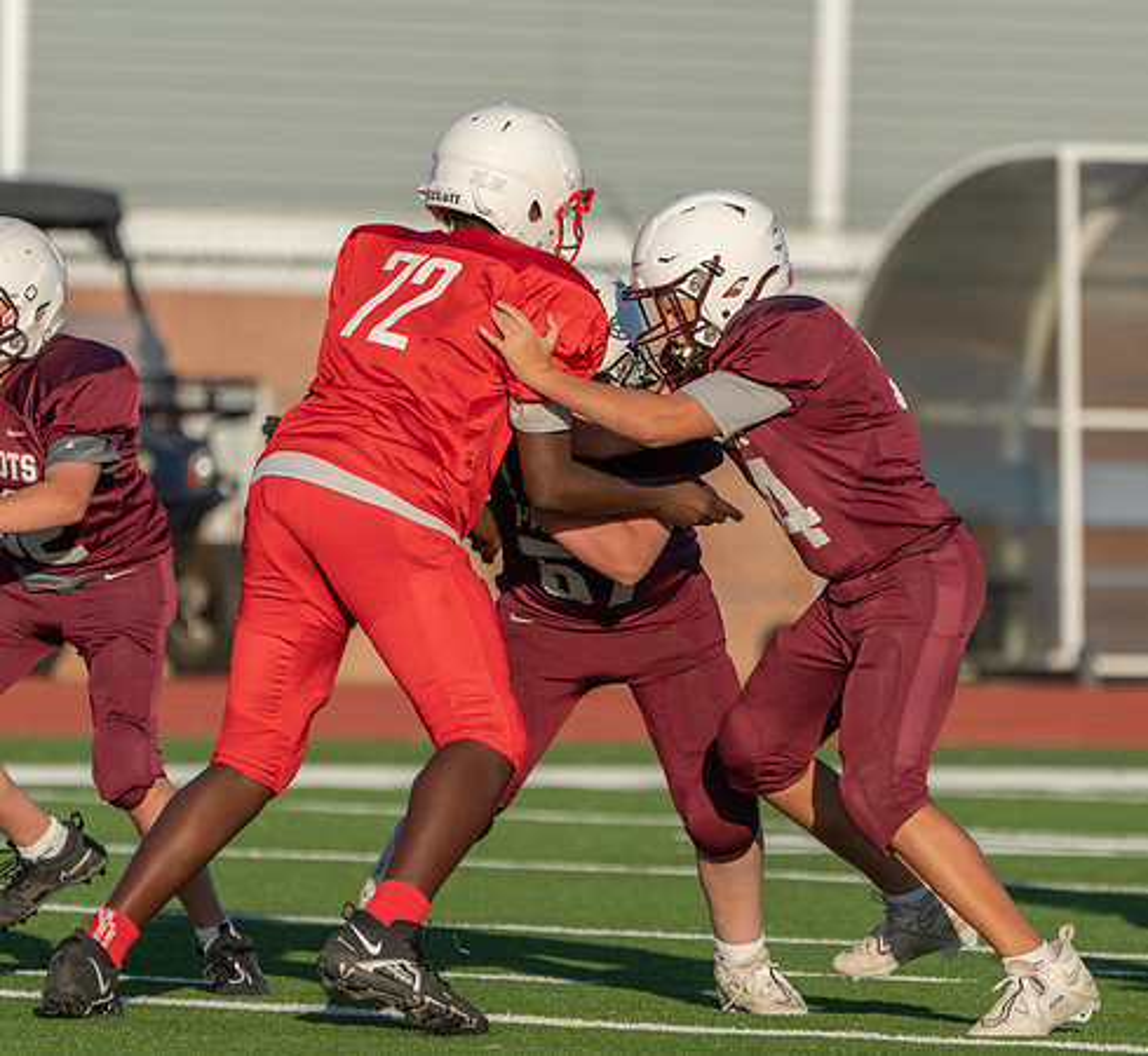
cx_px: 783
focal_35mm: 644
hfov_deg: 2.8
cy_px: 648
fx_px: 23203
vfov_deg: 2.6
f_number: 5.6
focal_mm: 400
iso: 200
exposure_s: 1/1000
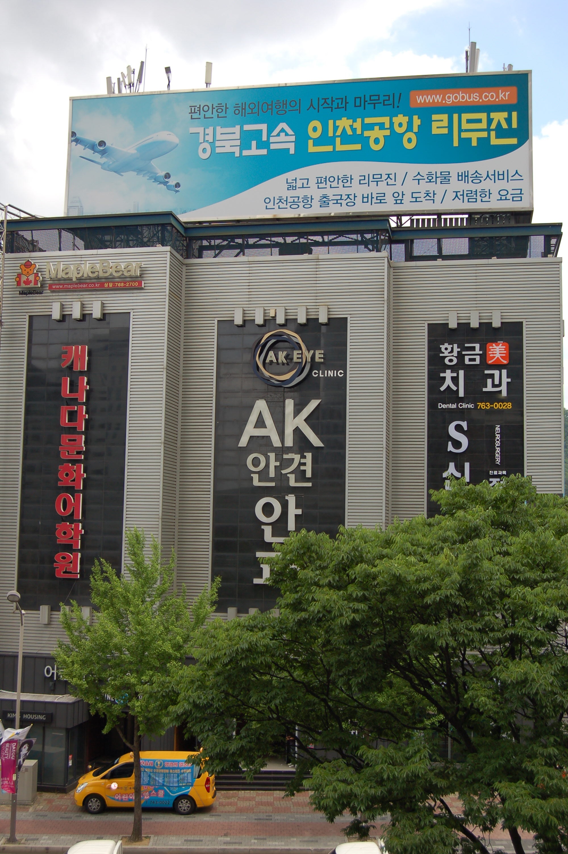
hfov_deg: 29.8
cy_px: 427
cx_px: 284
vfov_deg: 43.6
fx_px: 1067
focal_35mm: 45
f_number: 5.6
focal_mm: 30
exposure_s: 1/500
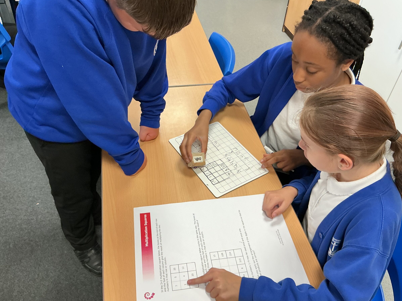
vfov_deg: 45.4
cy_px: 154
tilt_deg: -45.3
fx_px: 360
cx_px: 212
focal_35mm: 31
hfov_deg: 58.3
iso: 100
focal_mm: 3
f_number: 1.8
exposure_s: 1/60
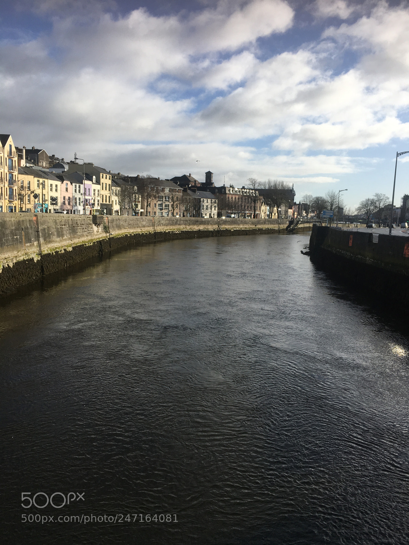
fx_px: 457
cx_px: 204
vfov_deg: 61.7
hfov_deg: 48.2
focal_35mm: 29
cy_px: 272
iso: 25
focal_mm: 4.15
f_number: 2.2
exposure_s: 1/1832
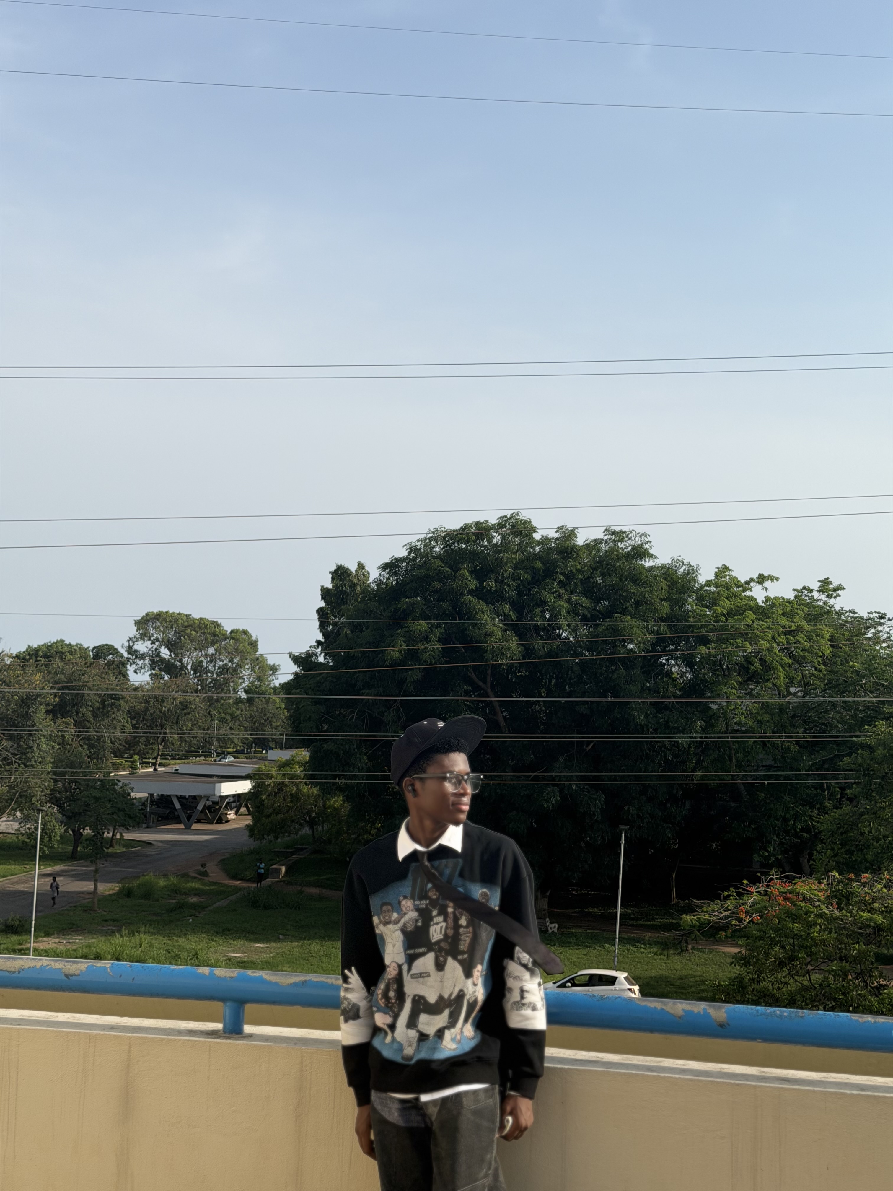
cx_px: 446
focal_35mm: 48
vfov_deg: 39.7
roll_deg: -2.0
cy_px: 596
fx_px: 1651
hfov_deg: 30.3
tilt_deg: +3.6
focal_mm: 6.76
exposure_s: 1/5208
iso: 64
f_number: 1.78
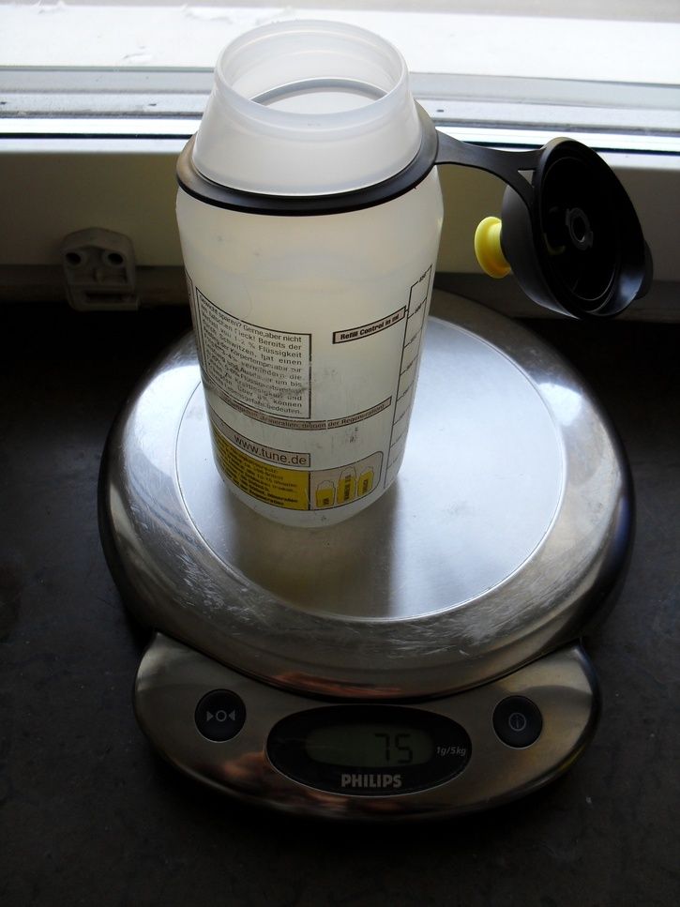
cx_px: 340
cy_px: 454
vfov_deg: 52.6
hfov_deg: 40.7
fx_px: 917
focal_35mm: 35
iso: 100
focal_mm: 6.3
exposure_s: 1/45
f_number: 3.2
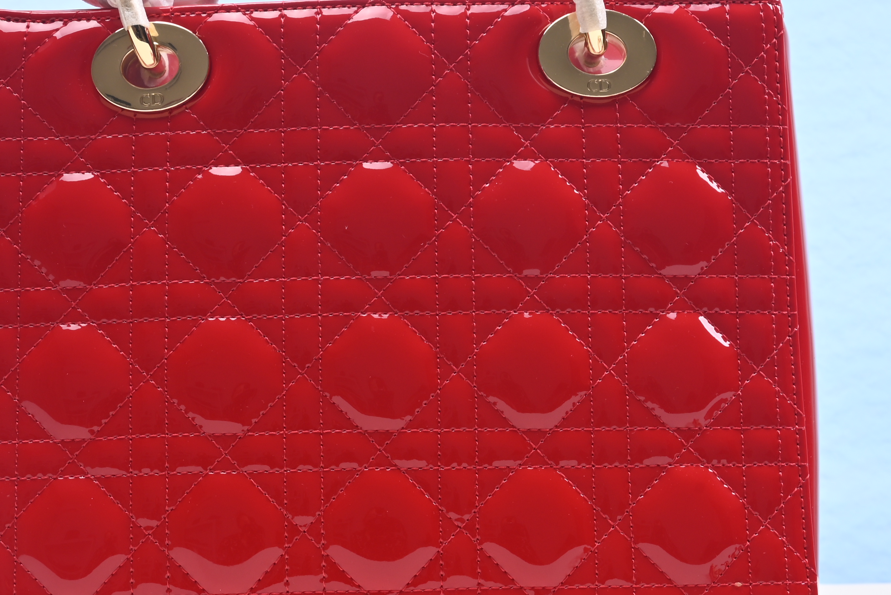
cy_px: 223
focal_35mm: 94
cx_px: 438
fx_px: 2327
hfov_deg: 21.7
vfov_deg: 14.5
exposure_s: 1/2
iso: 100
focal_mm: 39
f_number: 16
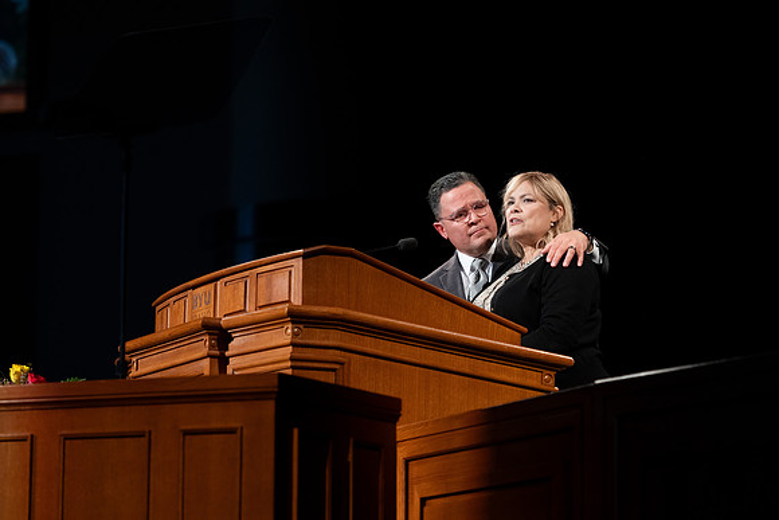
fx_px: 2932
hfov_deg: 15.1
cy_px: 267
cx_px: 361
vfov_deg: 10.1
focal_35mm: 135
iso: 1250
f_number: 2.8
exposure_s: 1/250
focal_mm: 125
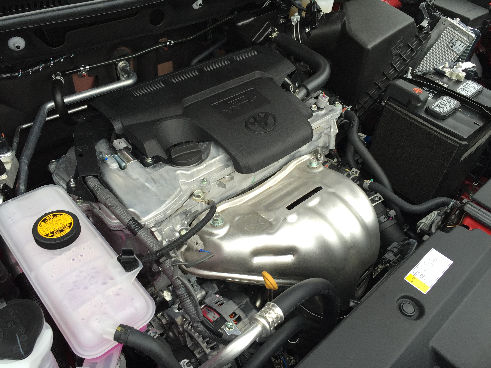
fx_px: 411
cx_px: 246
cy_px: 184
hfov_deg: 61.7
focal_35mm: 29
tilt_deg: -39.4
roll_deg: -5.5
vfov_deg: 48.2
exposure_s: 1/120
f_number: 2.2
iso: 40
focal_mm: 4.15
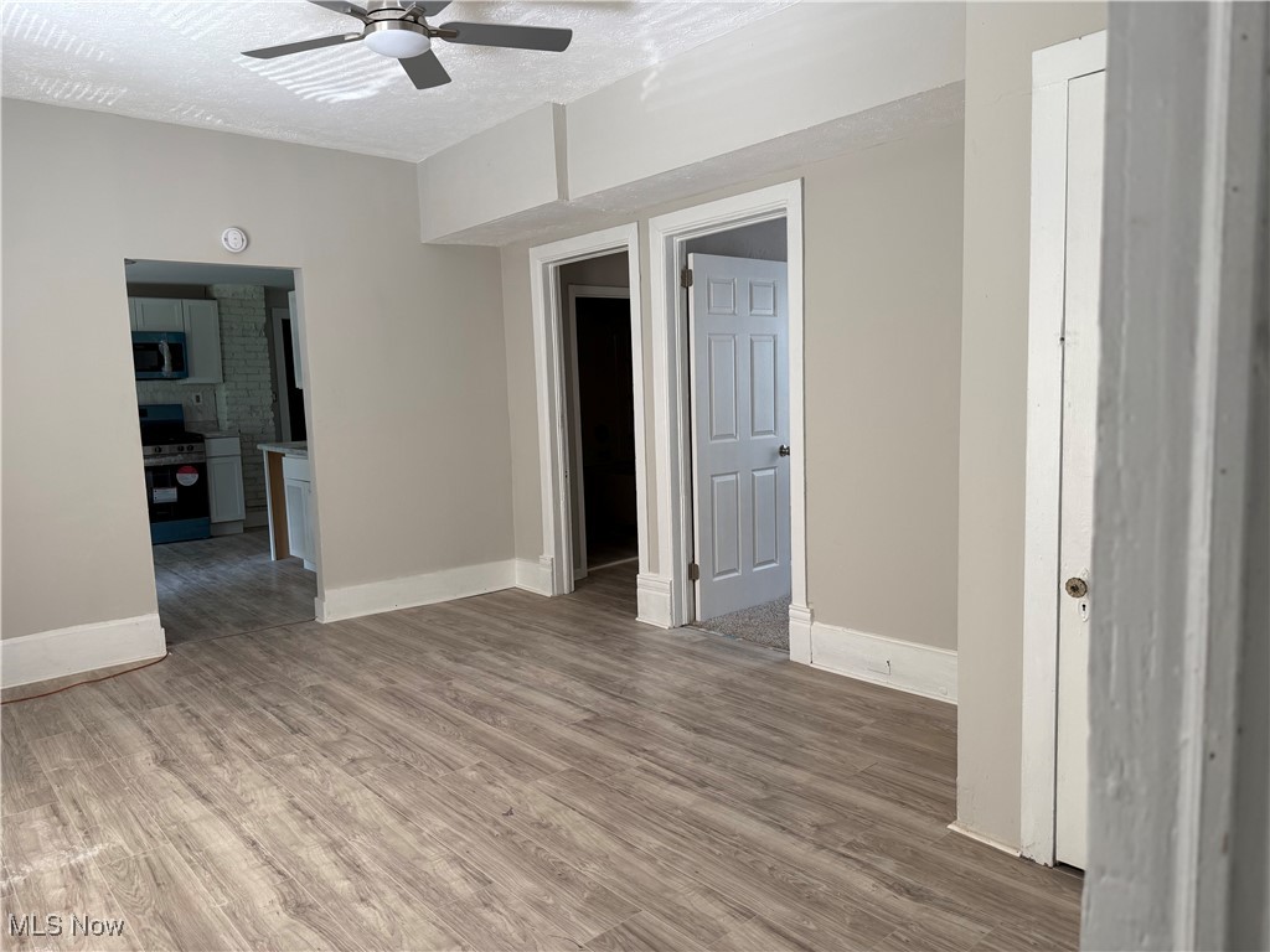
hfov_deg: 71.6
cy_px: 476
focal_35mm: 24
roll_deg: +1.9
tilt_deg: -6.1
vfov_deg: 56.8
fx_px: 881
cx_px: 635
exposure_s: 1/121
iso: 125
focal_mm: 6.76
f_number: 1.78
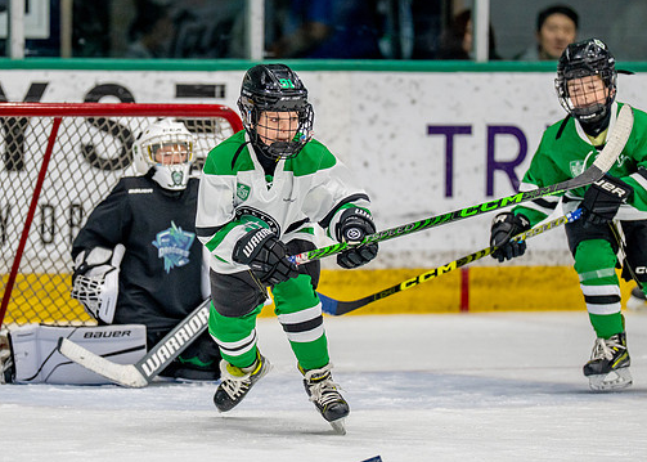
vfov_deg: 3.9
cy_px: 208
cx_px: 225
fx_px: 6724
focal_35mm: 366
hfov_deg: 5.5
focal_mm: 200
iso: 800
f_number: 2.8
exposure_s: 1/1250
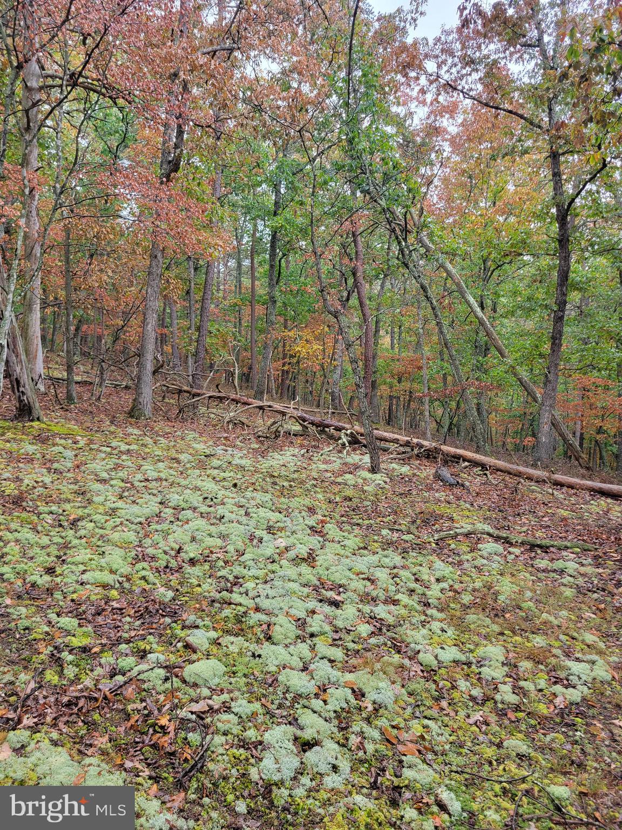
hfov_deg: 53.1
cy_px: 415
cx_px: 311
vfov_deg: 67.3
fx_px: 623
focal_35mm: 26
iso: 64
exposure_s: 1/120
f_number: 1.8
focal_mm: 5.4
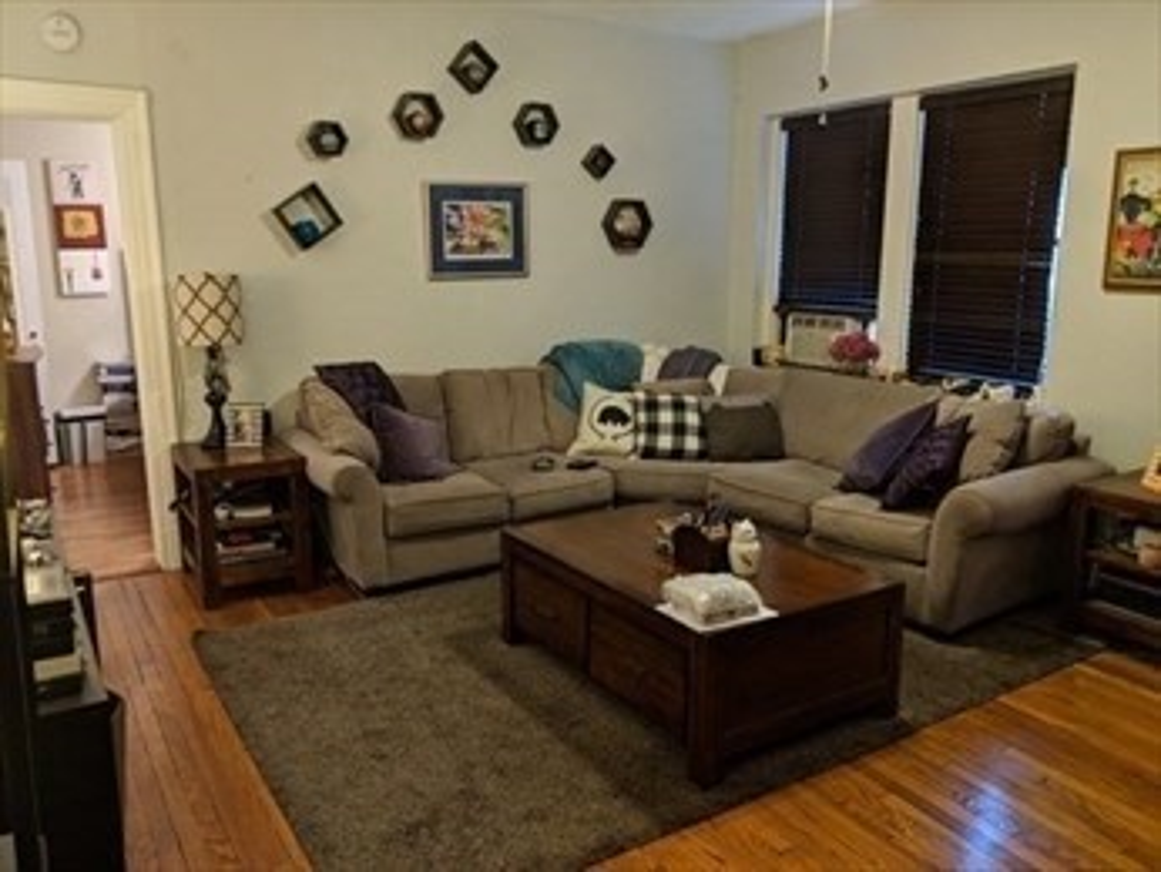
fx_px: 906
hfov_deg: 65.3
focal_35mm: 27
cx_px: 580
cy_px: 436
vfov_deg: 51.4
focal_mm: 4.44
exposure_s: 1/40.1
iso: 400
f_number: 1.8
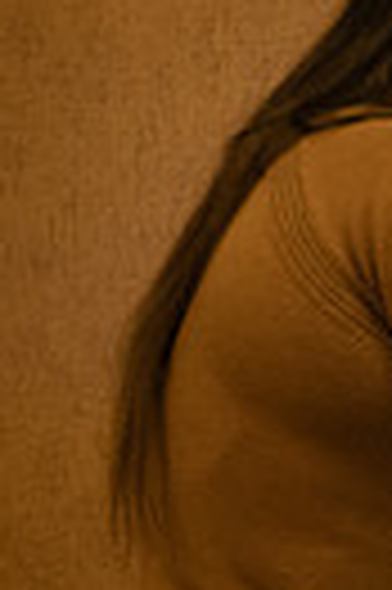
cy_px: 394
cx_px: 1190
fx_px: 3635
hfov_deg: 5.7
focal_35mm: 222
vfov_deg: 9.3
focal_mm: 50
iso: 2500
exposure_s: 1/200
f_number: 3.5
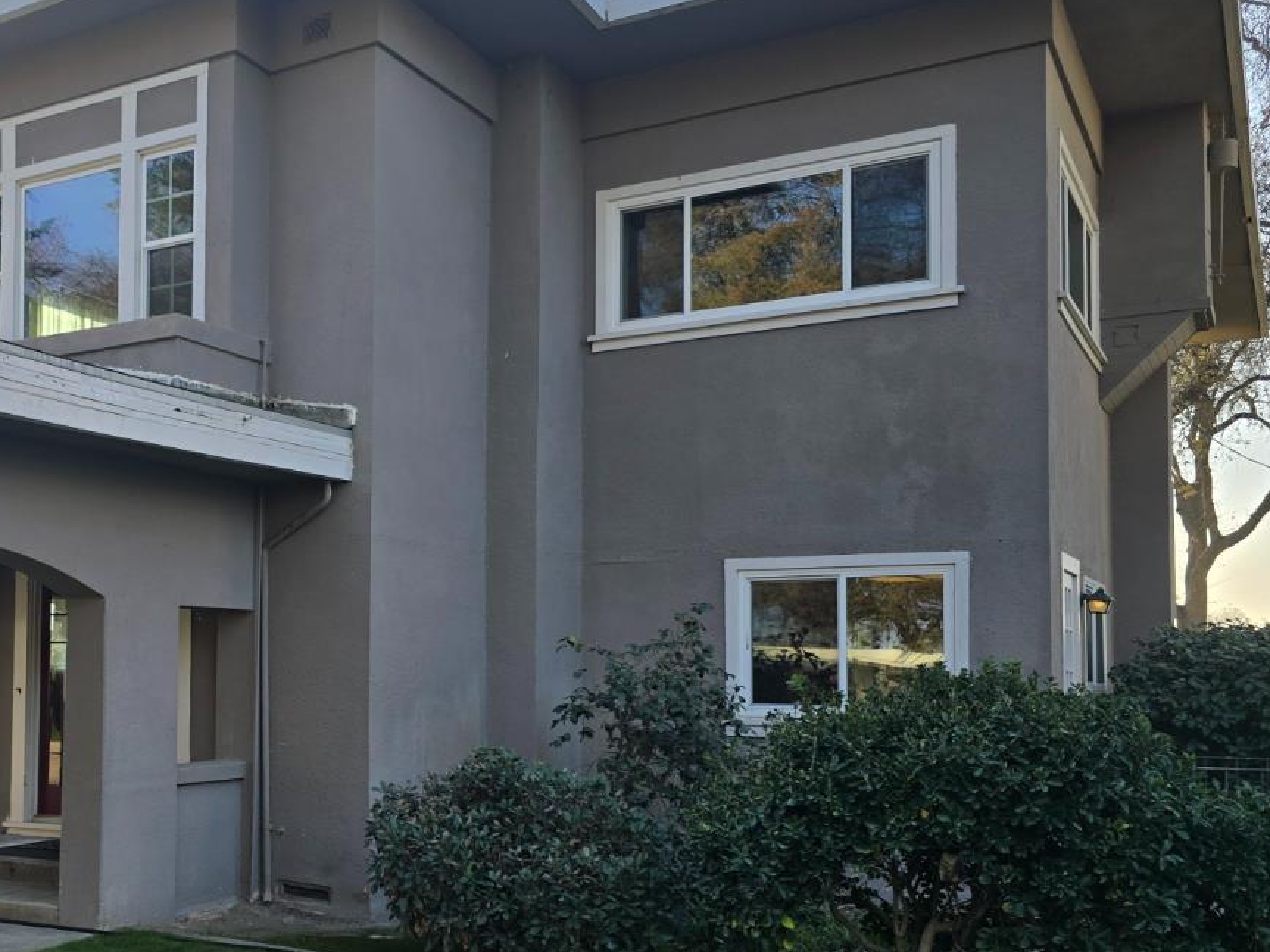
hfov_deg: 44.4
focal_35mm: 40
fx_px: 1467
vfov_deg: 35.8
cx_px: 243
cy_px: 583
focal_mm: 6.3
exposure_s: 1/431
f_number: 1.7
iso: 12
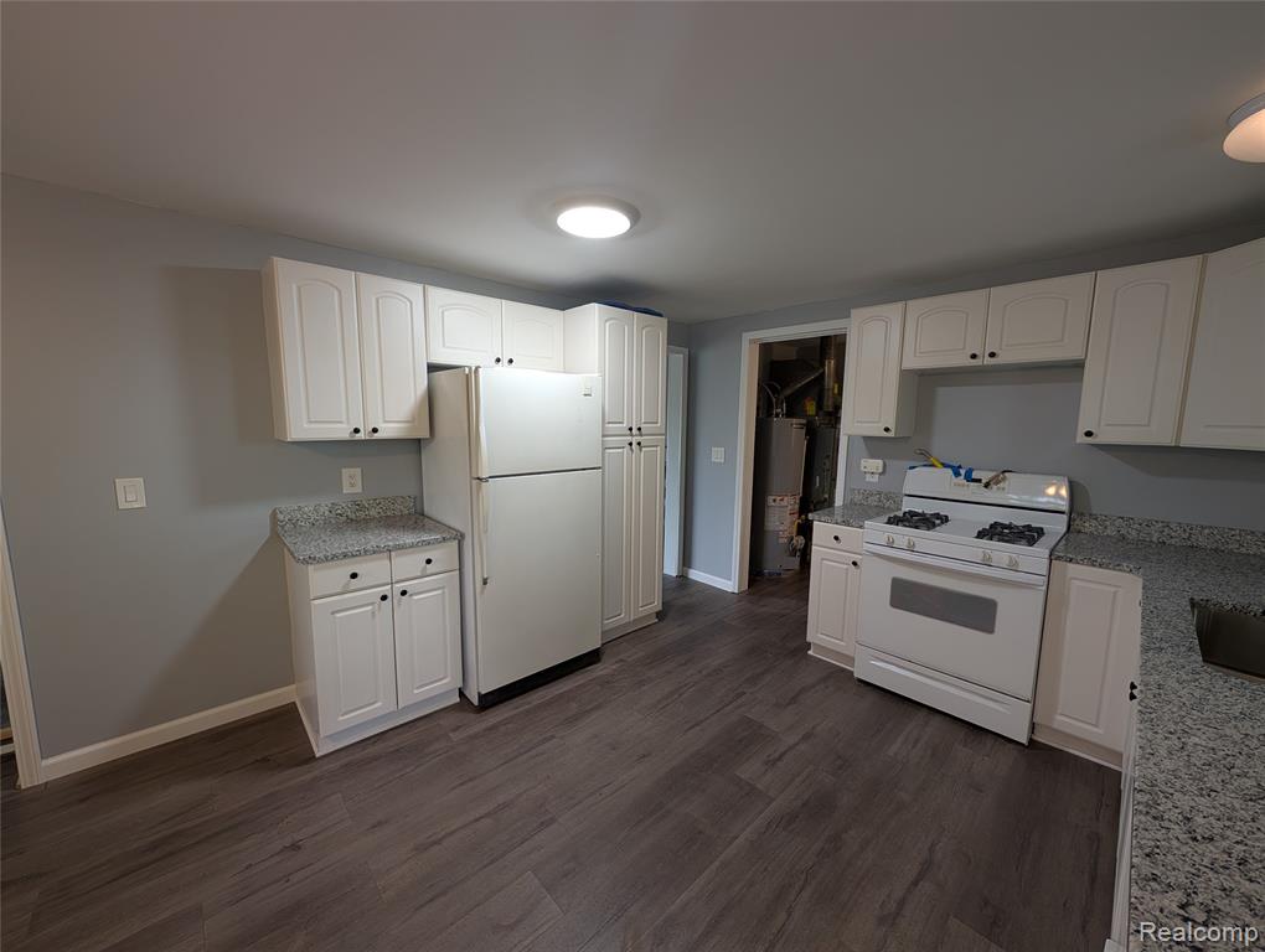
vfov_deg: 94.6
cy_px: 476
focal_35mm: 12
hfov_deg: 110.5
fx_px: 439
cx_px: 632
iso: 71
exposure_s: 1/60
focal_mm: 2.02
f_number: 1.7
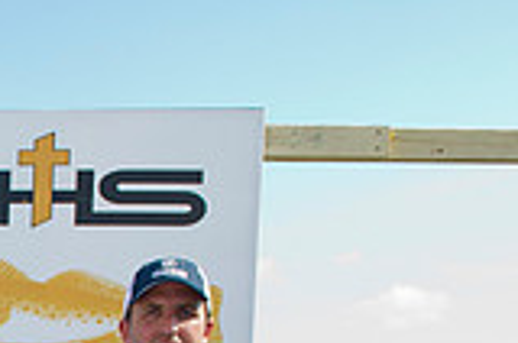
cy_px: 592
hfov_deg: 19.6
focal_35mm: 87
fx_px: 1249
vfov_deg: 14.1
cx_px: -314
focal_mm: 24
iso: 125
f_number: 6.3
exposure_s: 1/250
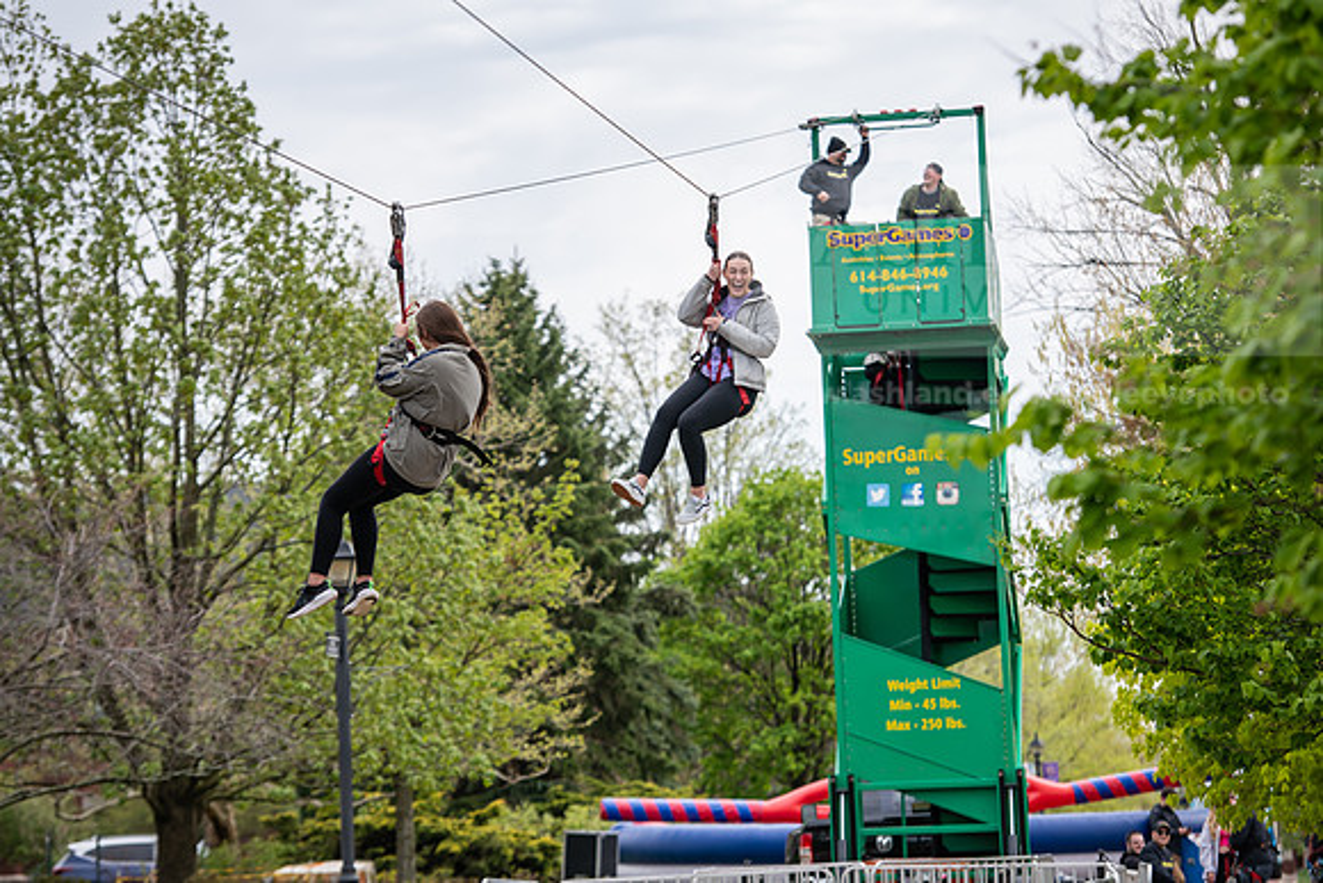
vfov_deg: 10.6
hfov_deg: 15.8
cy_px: 442
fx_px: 4778
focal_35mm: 130
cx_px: 662
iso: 160
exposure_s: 1/800
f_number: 4
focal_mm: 130
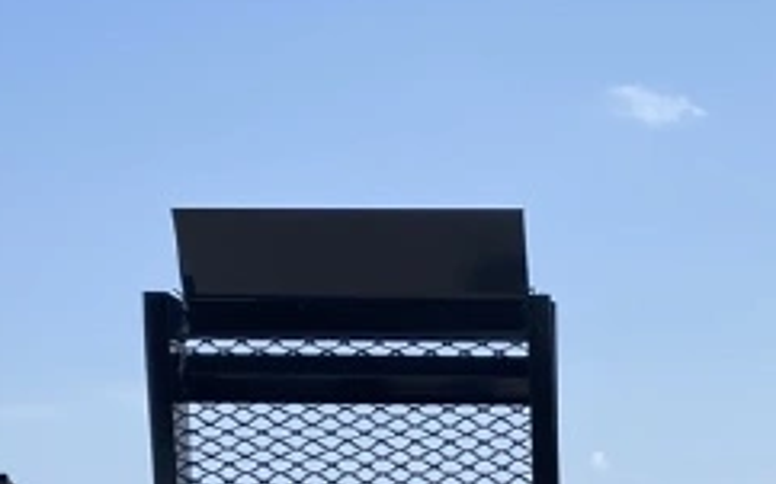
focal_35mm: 91
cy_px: 914
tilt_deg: -7.1
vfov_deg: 12.8
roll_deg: +0.3
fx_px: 1924
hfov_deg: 21.7
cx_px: 837
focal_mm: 4.25
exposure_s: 1/3610
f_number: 1.8
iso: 32
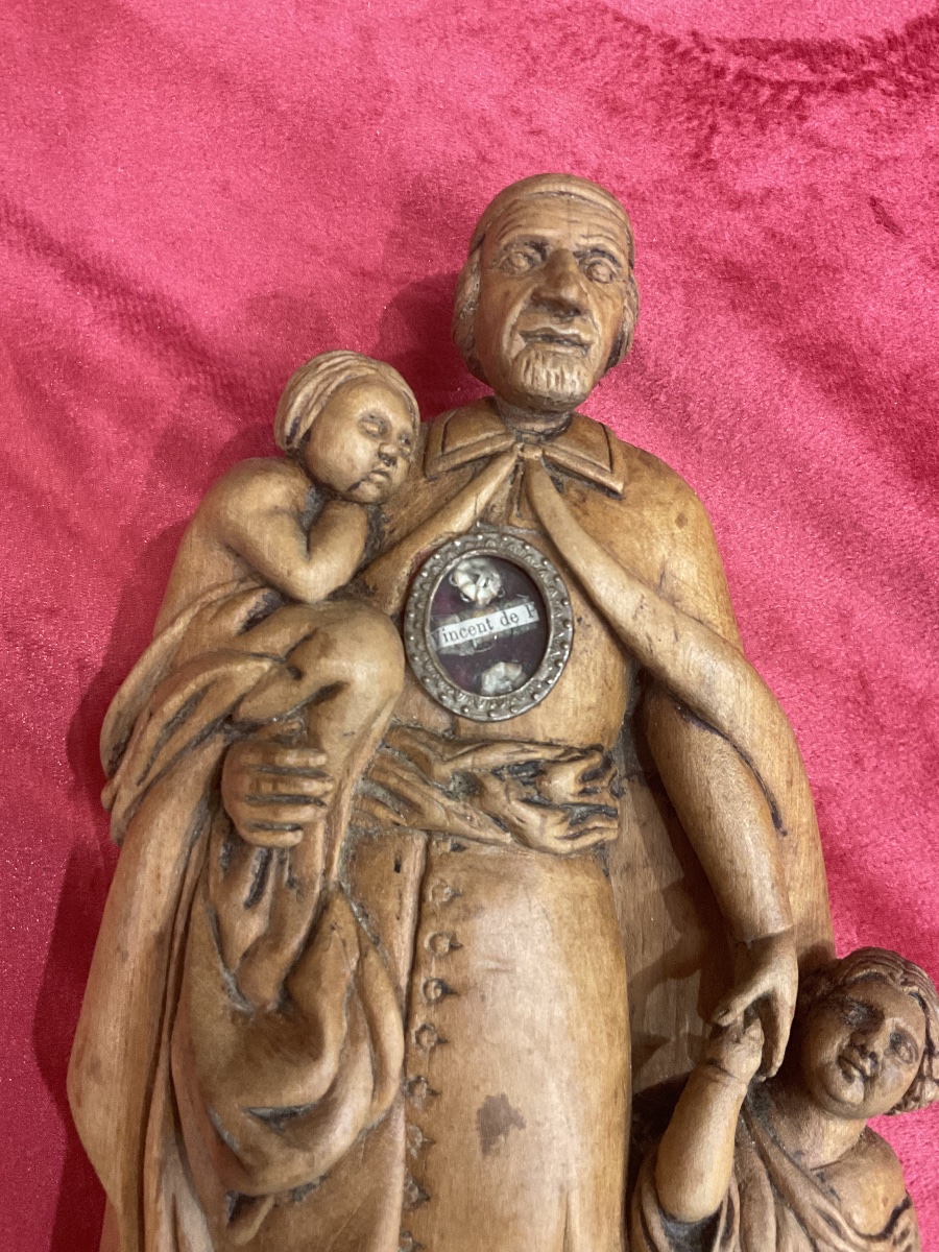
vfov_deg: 61.7
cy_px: 626
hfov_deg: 48.2
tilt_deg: -85.8
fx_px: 1049
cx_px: 470
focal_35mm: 29
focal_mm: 3
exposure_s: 1/50
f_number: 1.8
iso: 160
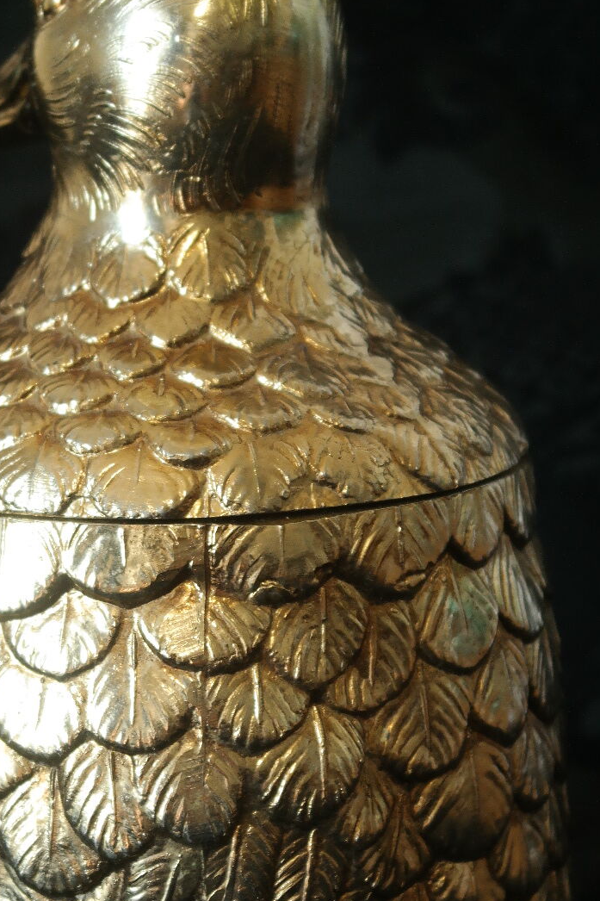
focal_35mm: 114
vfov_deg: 17.9
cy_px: 561
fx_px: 2851
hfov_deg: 12.0
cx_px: 197
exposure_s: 1/30
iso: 800
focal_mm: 45
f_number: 5.6
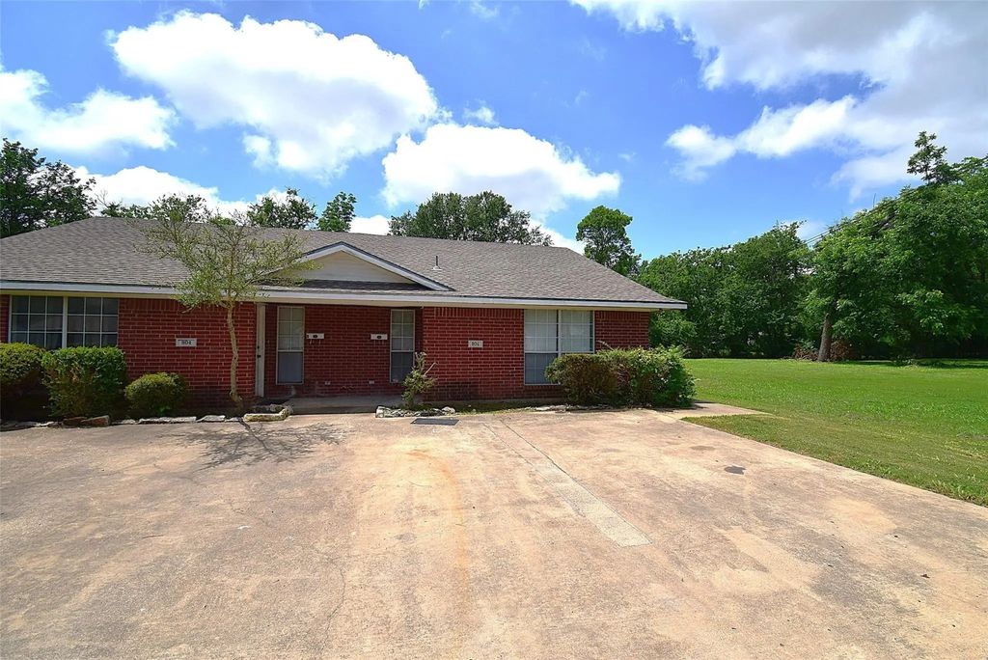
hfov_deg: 100.4
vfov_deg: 77.4
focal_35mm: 15
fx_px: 412
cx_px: 494
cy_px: 330
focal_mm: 10
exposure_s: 1/500
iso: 220
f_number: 11
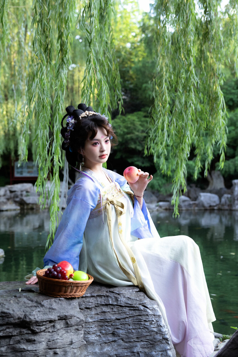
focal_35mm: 51
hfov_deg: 26.5
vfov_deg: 38.9
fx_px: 505
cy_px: 178
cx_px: 119
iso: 640
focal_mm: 51
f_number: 4
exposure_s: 1/500
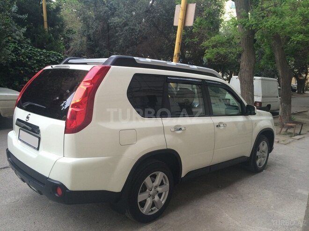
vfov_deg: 48.2
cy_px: 116
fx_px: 259
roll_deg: -2.6
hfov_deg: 61.7
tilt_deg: -11.6
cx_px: 154
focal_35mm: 29
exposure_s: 1/100
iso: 64
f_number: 2.2
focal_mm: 4.15
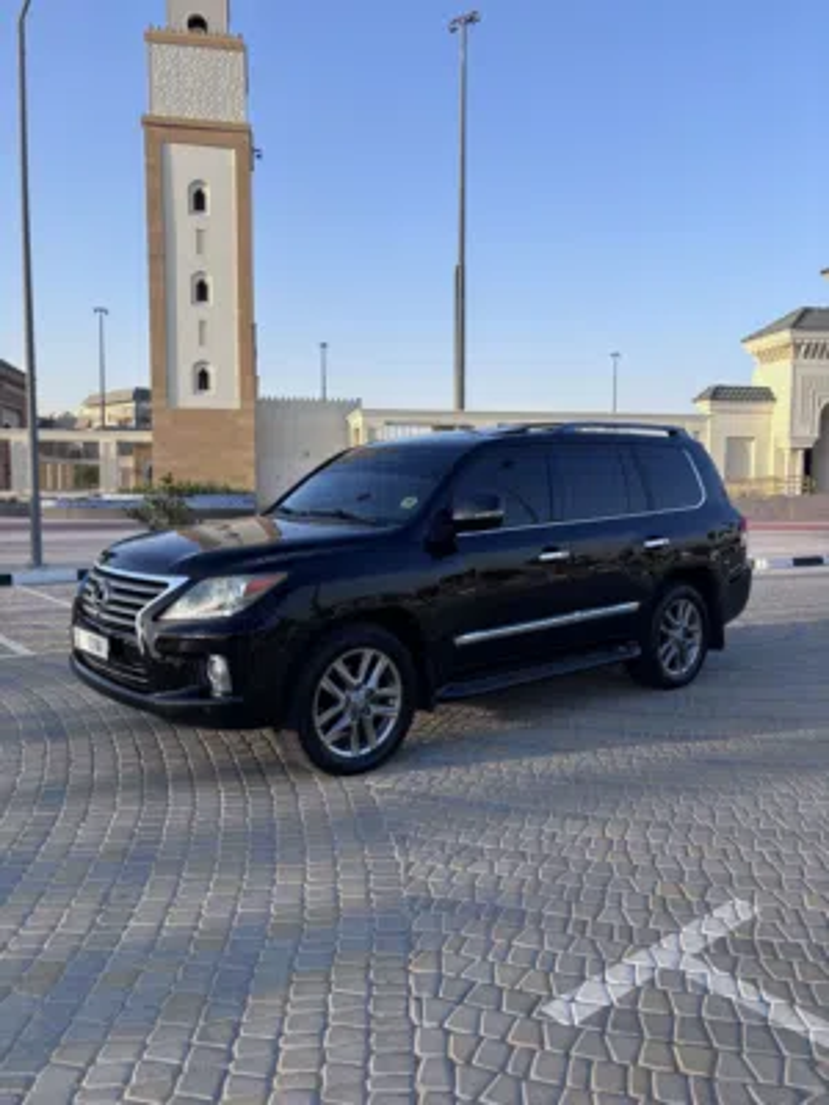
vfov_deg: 67.3
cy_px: 552
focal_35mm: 26
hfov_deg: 53.1
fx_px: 830
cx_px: 414
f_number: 1.6
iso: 50
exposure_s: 1/1047
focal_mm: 5.96
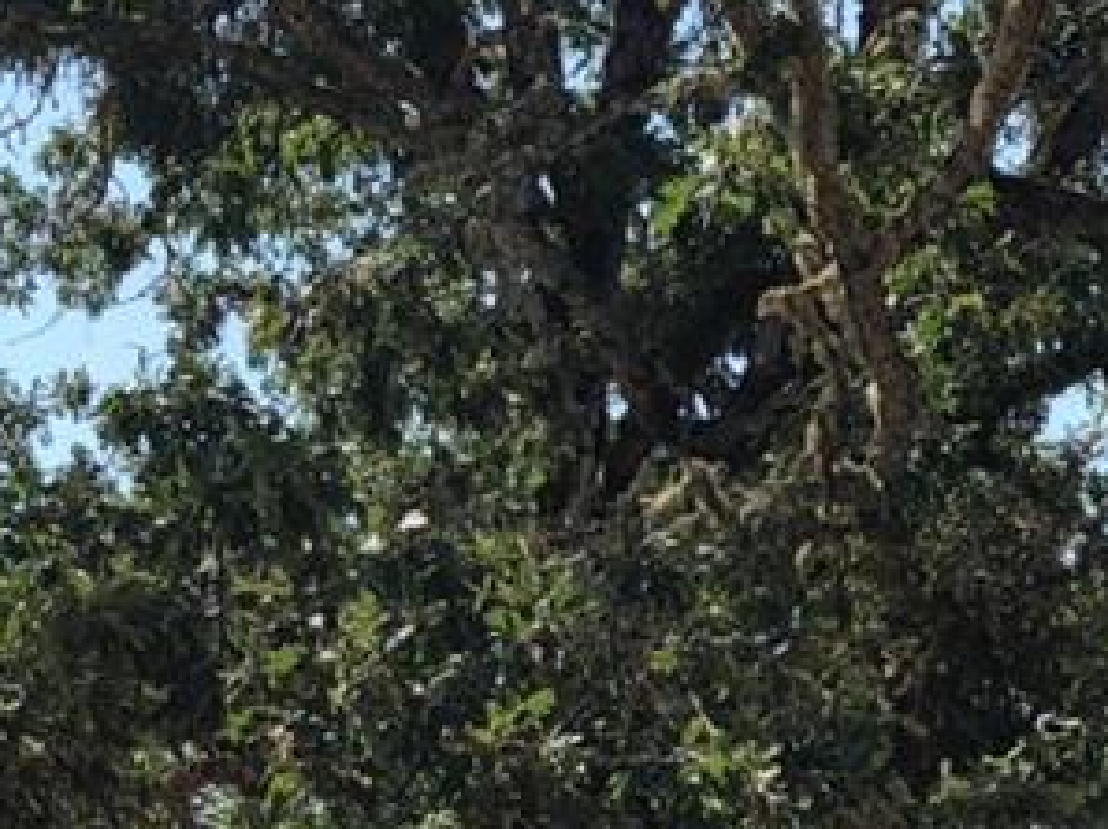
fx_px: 4510
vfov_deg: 10.0
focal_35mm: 141
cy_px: 1431
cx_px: 781
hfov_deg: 14.0
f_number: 1.8
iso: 20
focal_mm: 3.99
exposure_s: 1/1412
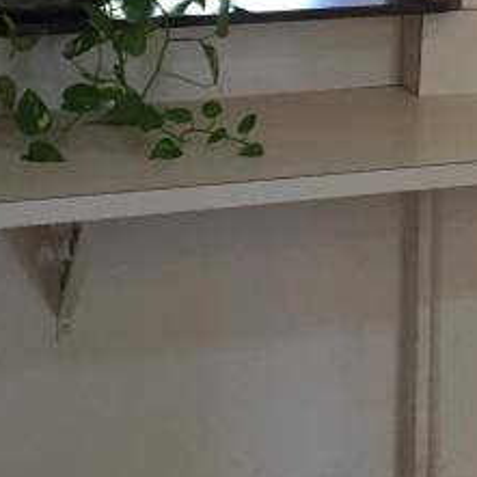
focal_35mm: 119
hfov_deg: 14.2
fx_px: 1855
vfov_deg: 14.3
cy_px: -67
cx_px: 576
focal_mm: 4.15
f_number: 2.2
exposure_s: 1/30
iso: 100
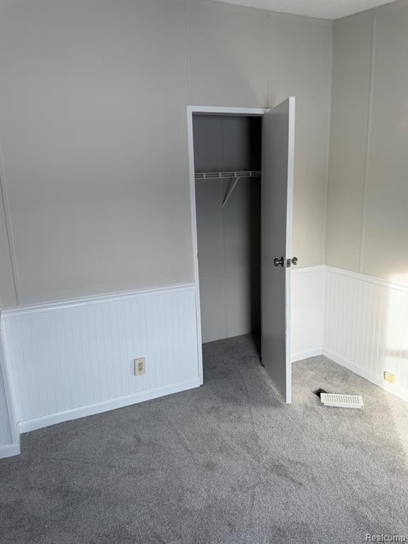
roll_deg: +2.7
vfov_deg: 71.6
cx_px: 204
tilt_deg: -8.2
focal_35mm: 24
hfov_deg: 56.8
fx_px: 377
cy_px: 272
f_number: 1.78
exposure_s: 1/312
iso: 100
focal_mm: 6.76
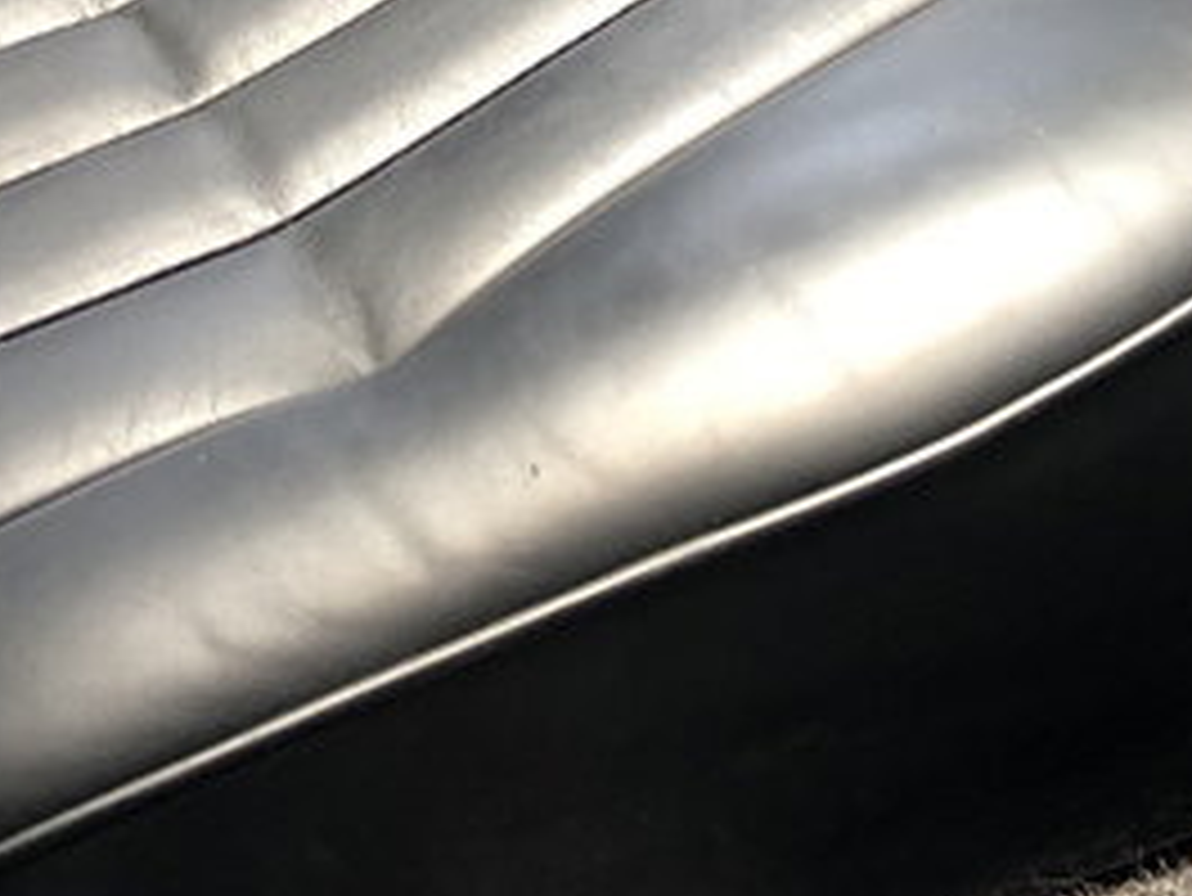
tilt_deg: -17.8
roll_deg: -1.4
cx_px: 828
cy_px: -725
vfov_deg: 12.5
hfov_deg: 18.1
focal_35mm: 108
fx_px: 3721
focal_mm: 3.99
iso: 32
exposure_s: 1/30
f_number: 1.8
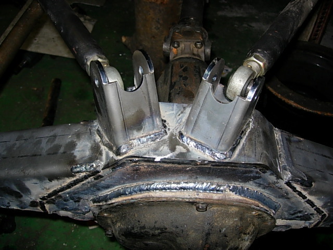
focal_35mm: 38
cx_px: 166
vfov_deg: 37.7
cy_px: 125
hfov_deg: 49.0
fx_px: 366
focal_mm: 7.8
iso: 79
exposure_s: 1/64
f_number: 2.8
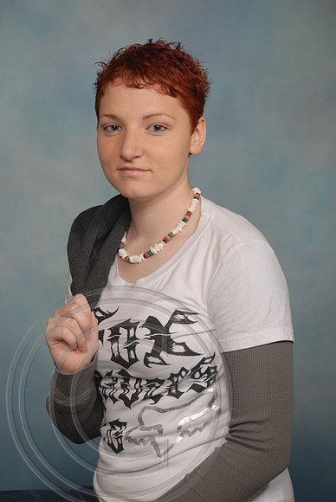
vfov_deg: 21.9
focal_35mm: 93
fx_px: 1299
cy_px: 251
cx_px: 168
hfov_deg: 14.7
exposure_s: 1/125
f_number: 5.6
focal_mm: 62
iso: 100
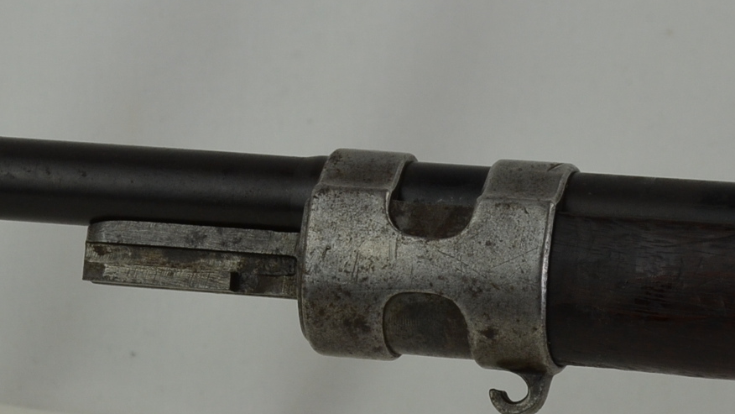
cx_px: 517
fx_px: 5672
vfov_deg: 4.2
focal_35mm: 291
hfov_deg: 7.4
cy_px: 204
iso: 450
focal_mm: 66
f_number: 5.3
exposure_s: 1/250
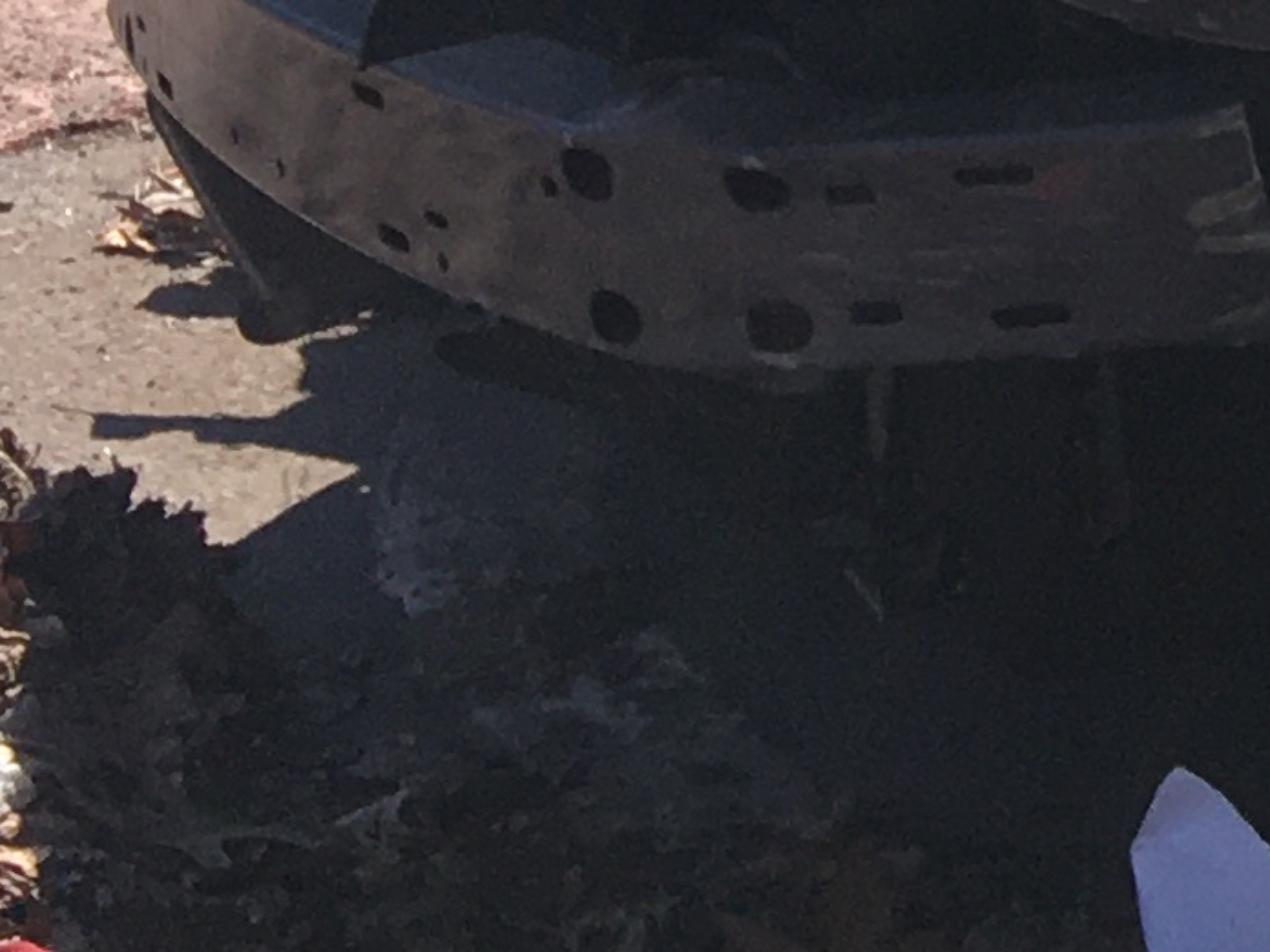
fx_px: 6164
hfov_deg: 9.7
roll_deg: -2.7
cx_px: 3540
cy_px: -735
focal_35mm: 168
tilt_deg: -14.6
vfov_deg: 8.5
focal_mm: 4.15
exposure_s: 1/1166
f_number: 2.2
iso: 25
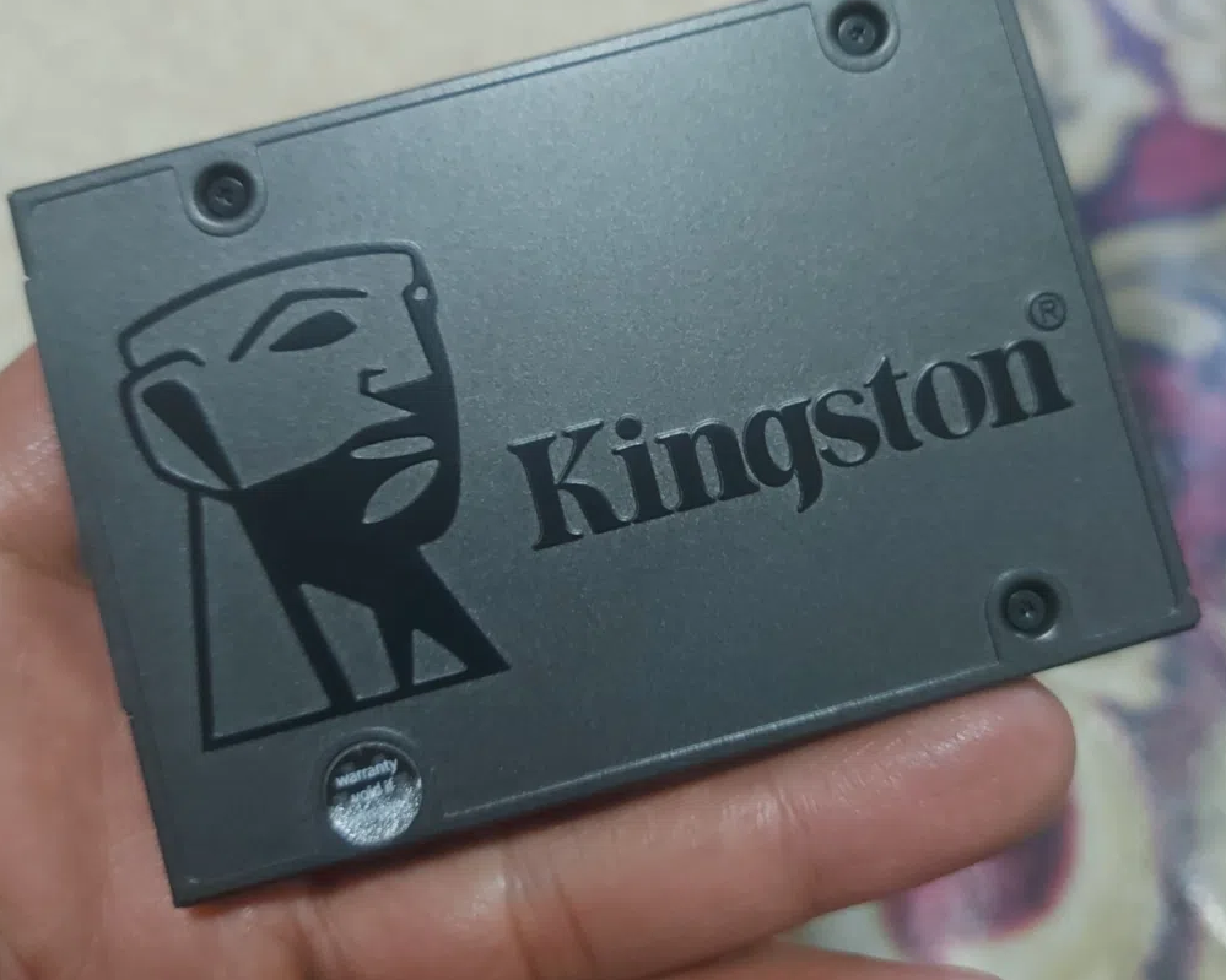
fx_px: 1161
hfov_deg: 55.7
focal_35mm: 32
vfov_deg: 45.5
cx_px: 621
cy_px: 376
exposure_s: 1/20
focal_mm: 5.23
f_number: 1.8
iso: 800
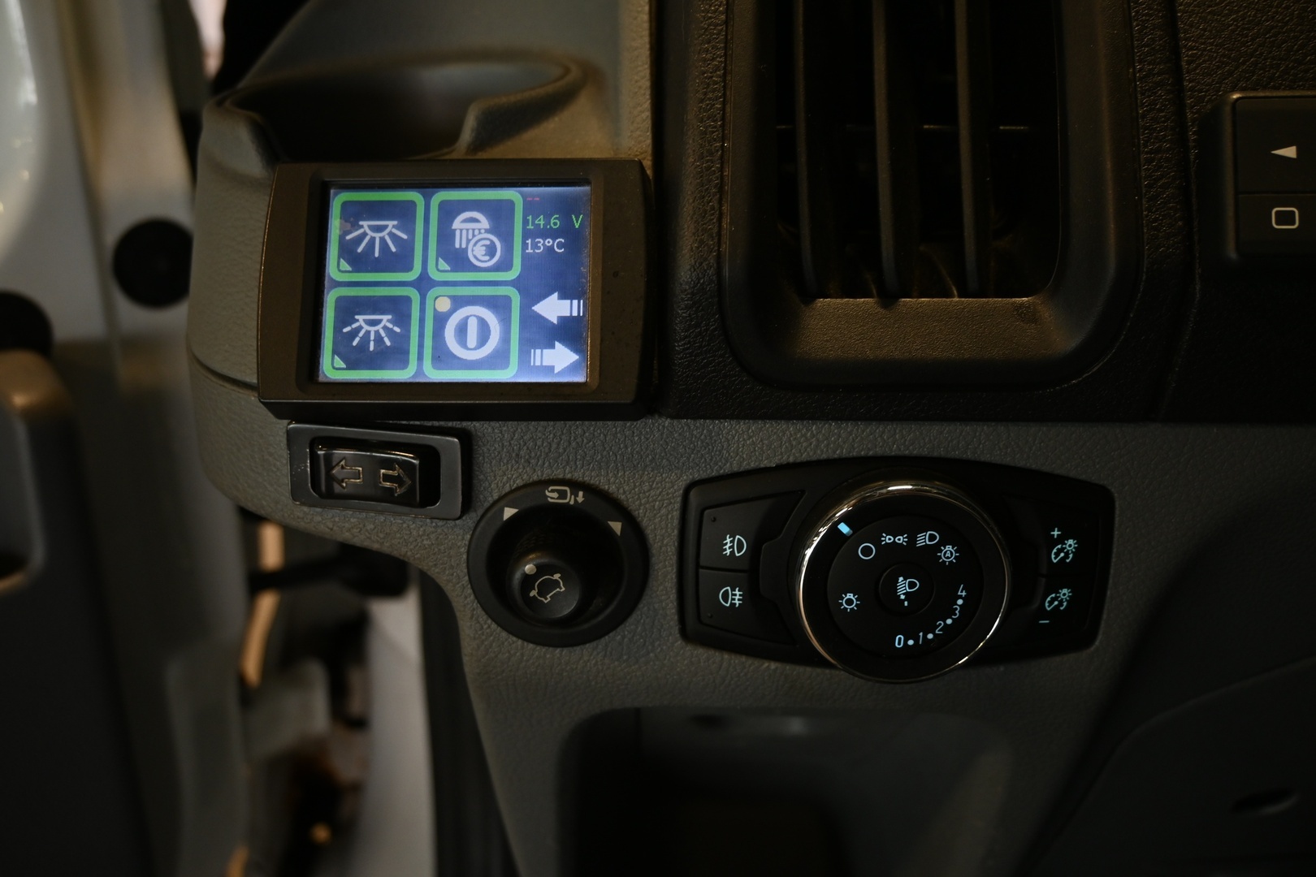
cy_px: 438
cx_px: 658
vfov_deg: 41.7
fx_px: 1151
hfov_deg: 59.5
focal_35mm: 32
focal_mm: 21
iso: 500
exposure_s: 1/30
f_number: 4
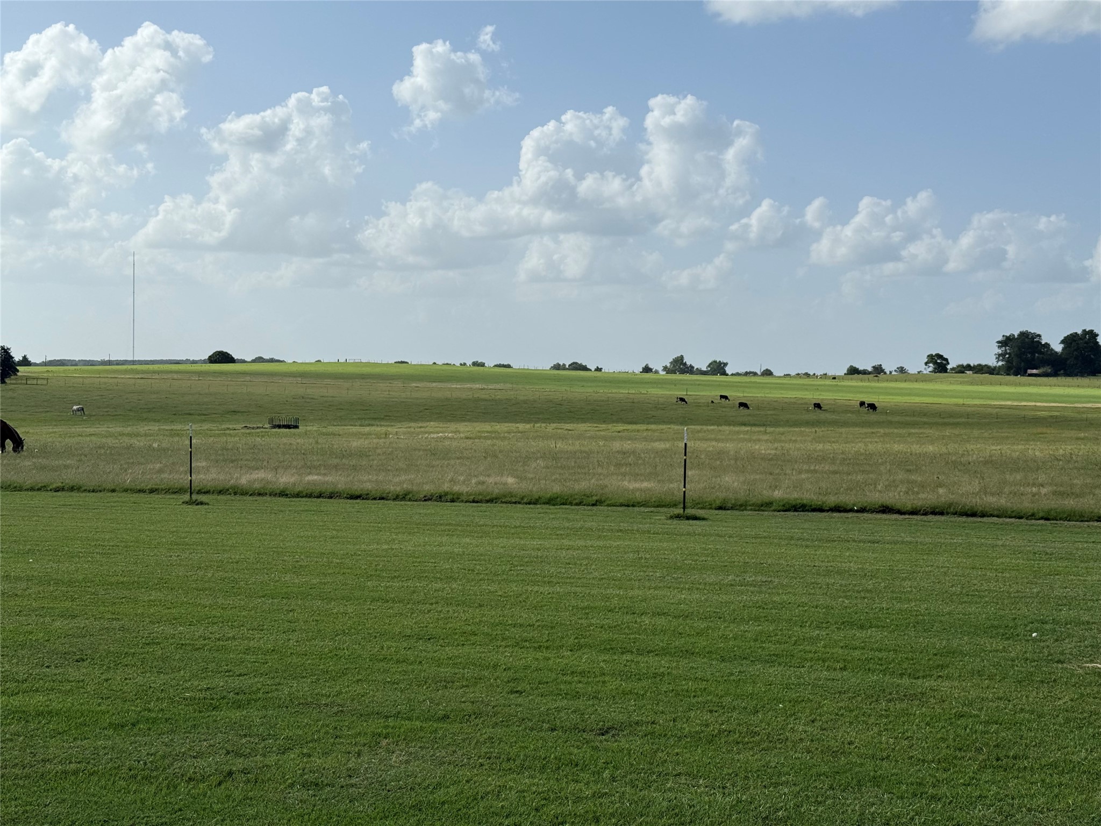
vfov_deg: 30.3
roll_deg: -0.9
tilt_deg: -0.5
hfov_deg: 39.7
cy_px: 413
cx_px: 550
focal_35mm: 48
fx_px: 1527
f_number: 1.78
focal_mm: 6.76
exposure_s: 1/9901
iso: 80
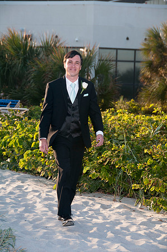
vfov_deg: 14.4
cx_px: 84
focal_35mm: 142
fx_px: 994
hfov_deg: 9.6
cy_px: 126
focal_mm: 95
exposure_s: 1/250
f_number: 8
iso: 100
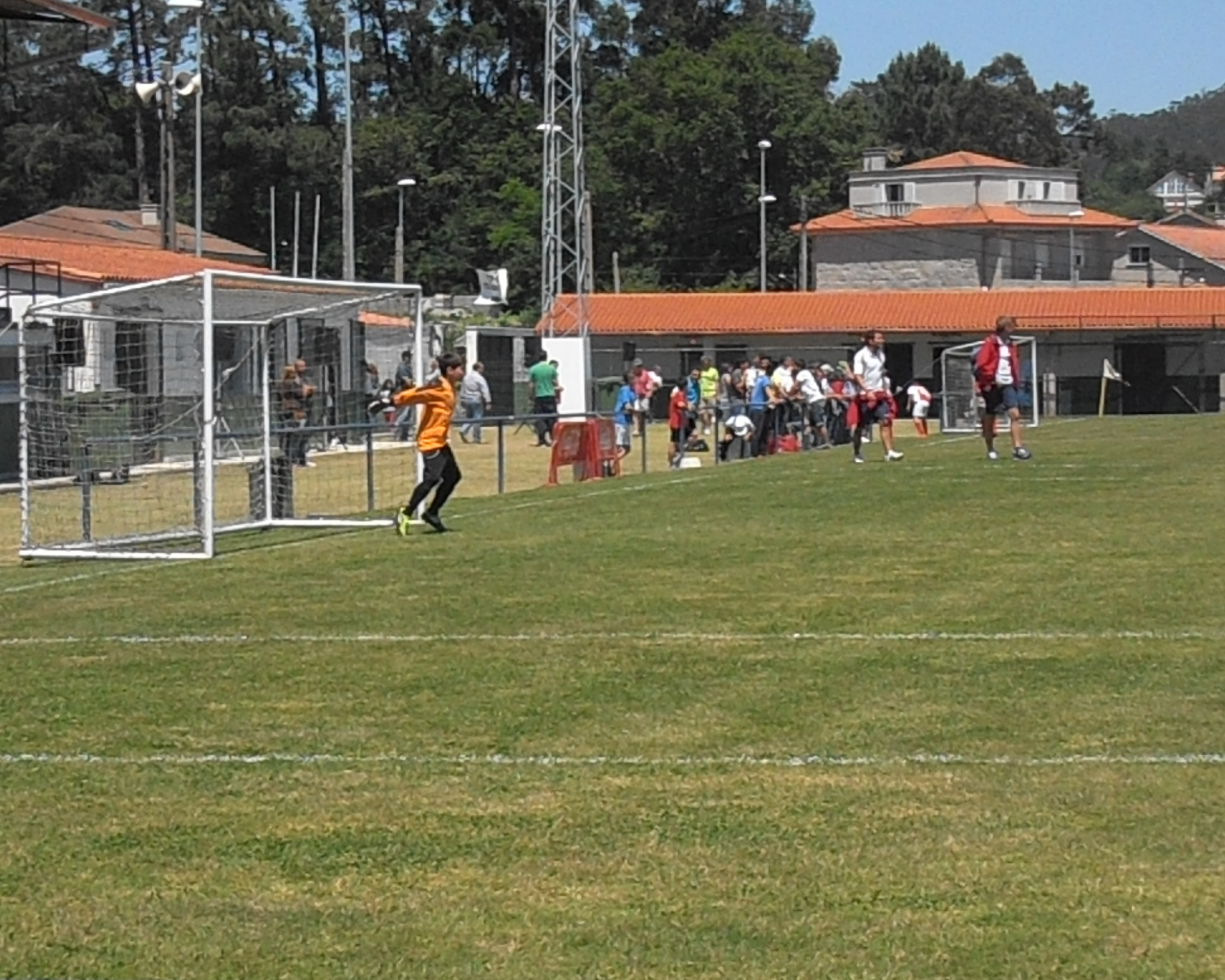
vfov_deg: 13.3
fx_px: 4205
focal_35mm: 116
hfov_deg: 16.6
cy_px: 491
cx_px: 617
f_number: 14
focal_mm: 19.64
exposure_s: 1/320
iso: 400
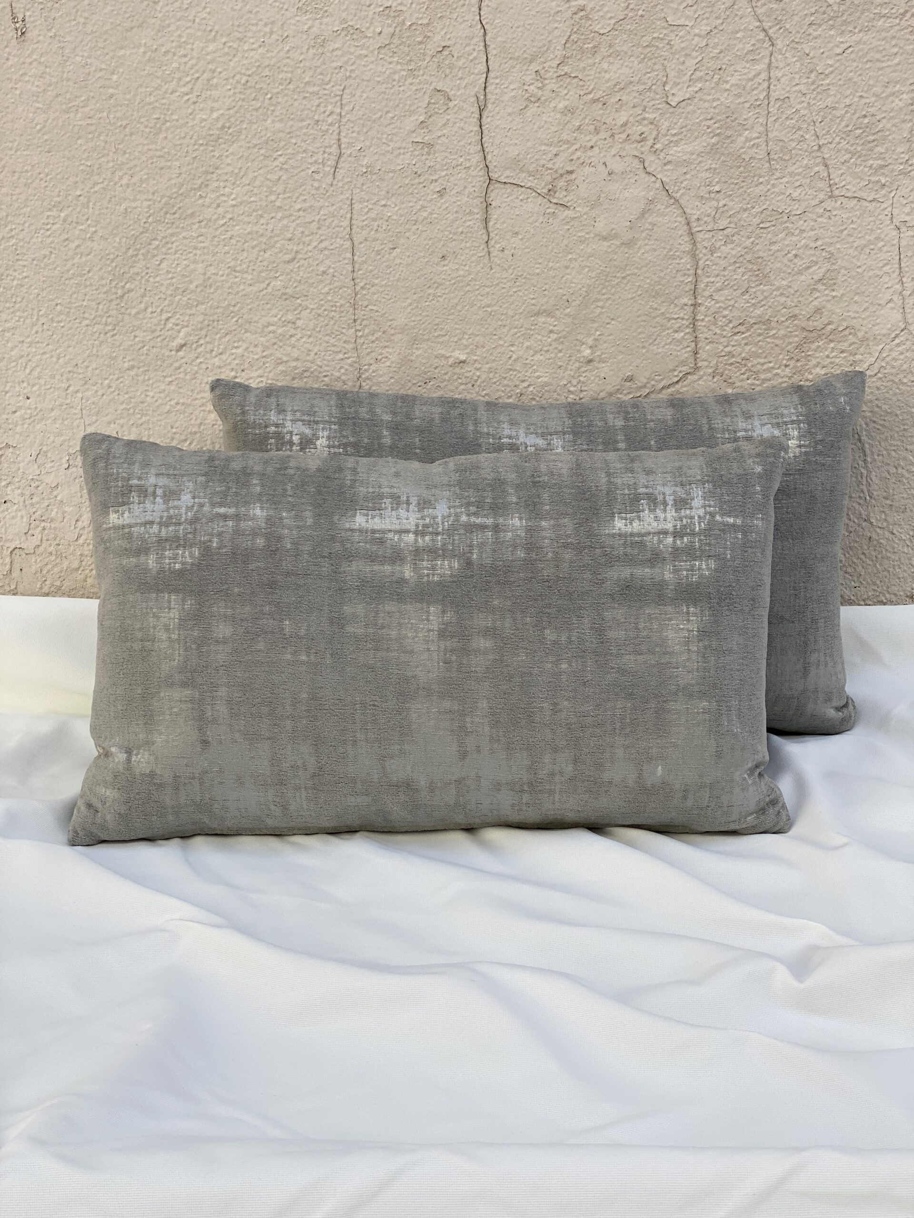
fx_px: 1831
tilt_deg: -21.1
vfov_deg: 36.8
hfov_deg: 28.0
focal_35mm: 52
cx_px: 457
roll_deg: +0.4
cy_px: 609
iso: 20
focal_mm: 6
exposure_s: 1/505
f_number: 2
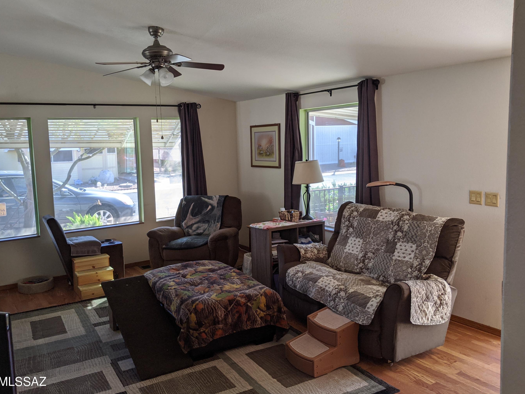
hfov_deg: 59.9
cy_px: 182
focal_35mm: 30
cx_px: 249
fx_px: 455
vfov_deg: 46.8
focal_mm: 4.44
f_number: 1.8
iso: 90
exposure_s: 1/120
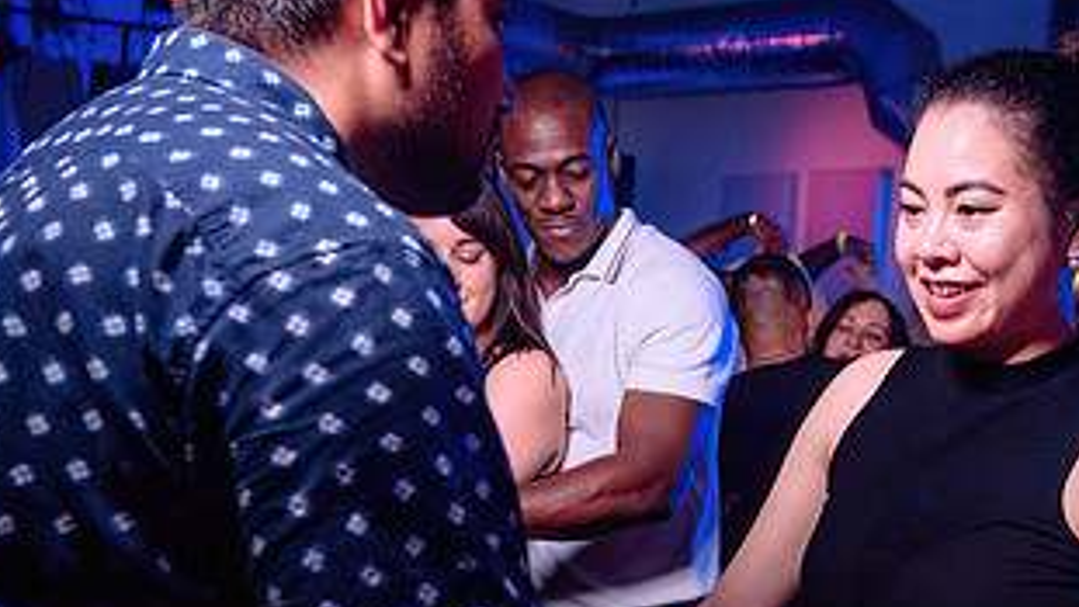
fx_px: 1602
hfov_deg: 36.9
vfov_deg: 21.0
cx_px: 703
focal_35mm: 56
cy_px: 552
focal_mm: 24
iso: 800
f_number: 3.5
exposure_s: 1/60
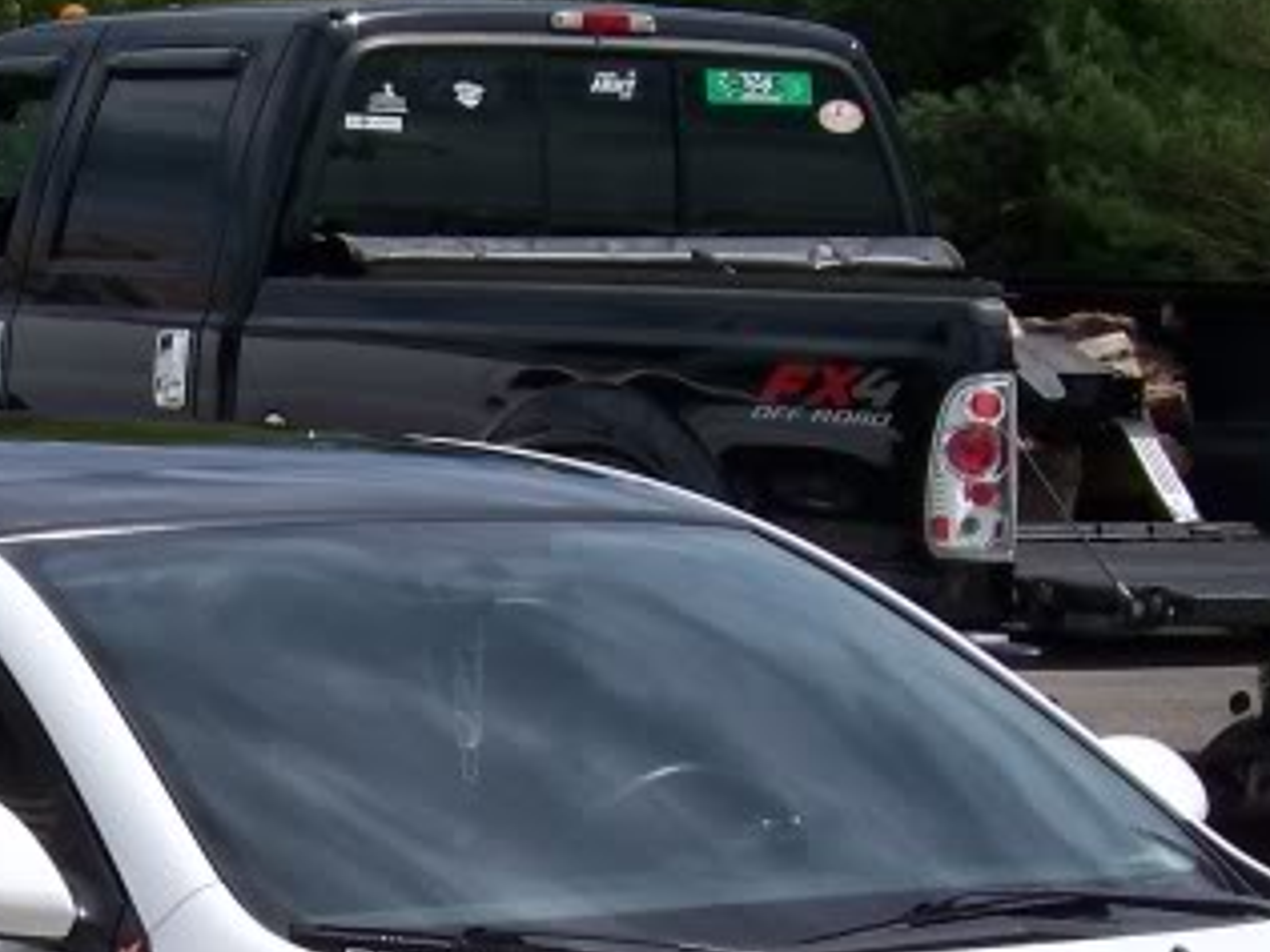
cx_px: 293
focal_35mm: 159
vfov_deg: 9.3
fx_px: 5833
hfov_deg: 12.4
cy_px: 1032
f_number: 4
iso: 64
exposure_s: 1/800
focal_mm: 7.6
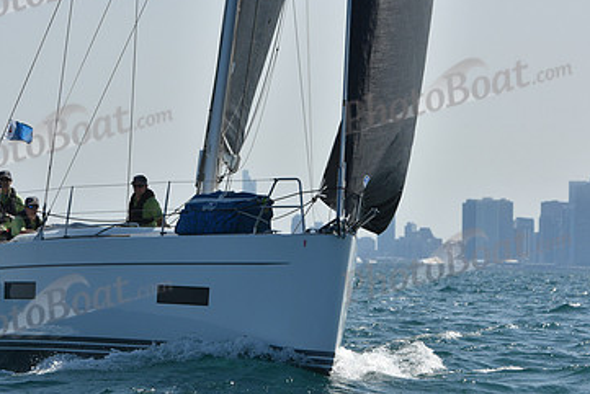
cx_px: 258
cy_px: 200
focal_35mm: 273
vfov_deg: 5.0
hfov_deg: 7.5
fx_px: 4476
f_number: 8
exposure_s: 1/1600
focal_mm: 170
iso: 250
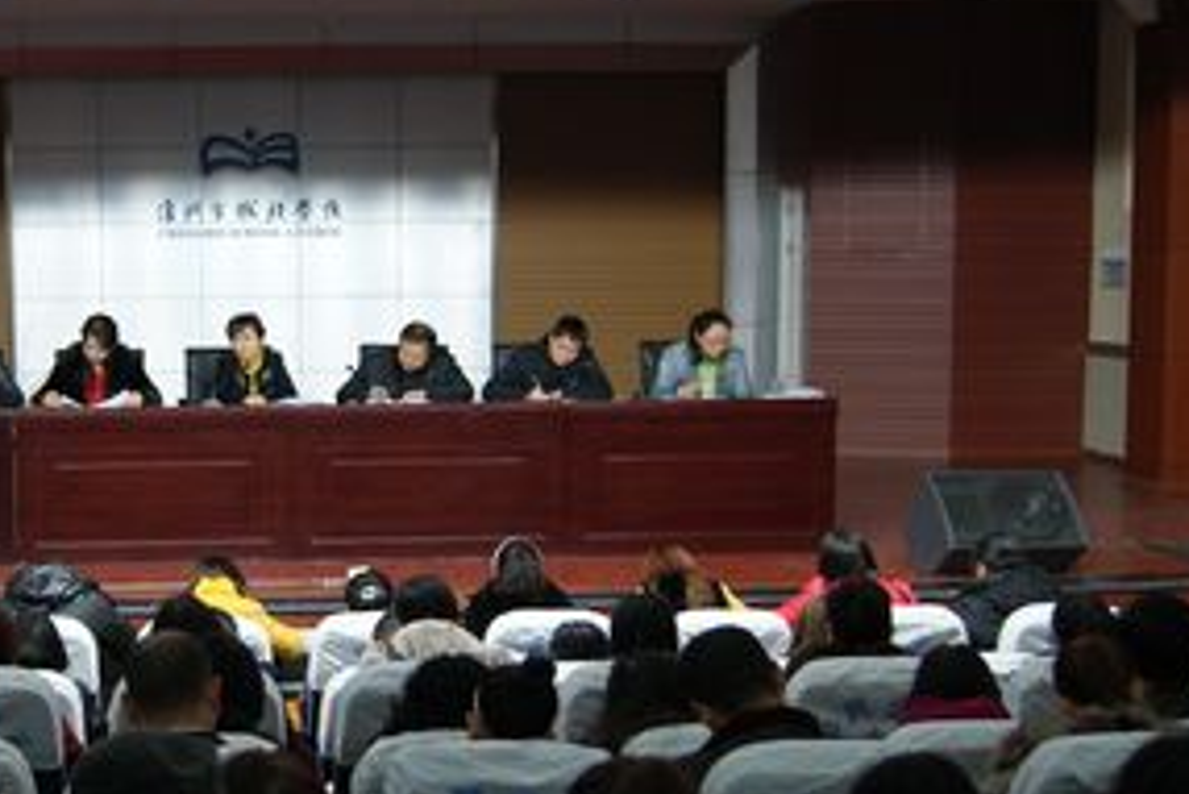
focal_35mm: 63
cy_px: 464
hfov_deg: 31.1
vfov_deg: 21.6
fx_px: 2082
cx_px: 254
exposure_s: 1/20
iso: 400
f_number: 4
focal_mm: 24
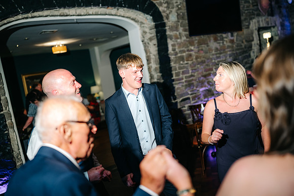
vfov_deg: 37.9
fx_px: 286
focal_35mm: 35
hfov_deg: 54.4
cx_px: 147
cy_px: 98
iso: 400
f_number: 1.8
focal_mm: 35
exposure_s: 1/200
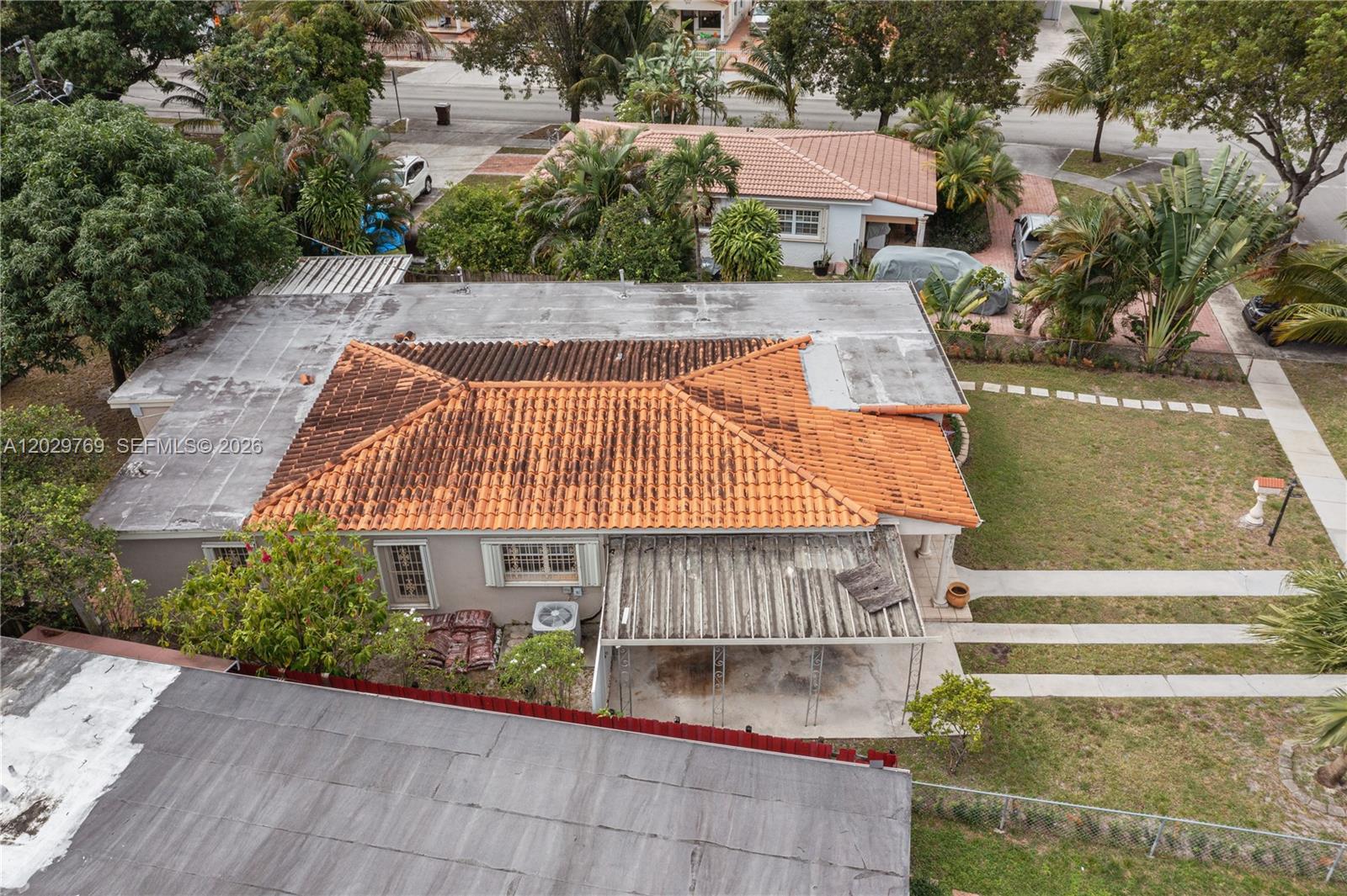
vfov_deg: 46.4
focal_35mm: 28
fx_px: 1047
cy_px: 448
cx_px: 674
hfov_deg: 65.5
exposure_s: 1/500
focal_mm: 10.26
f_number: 5.6
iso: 100
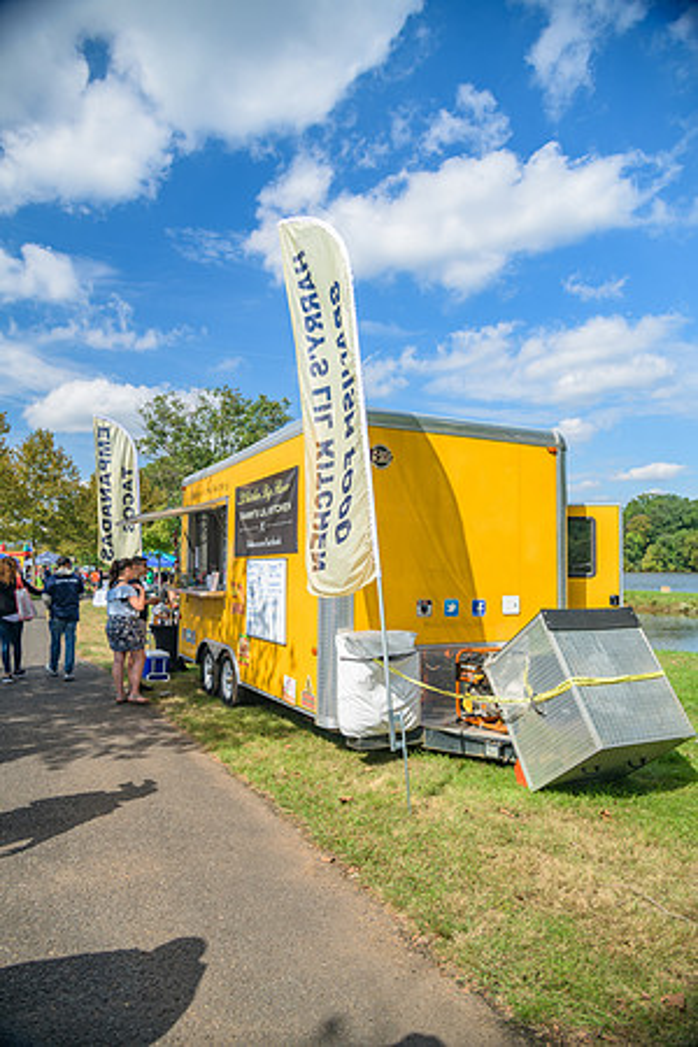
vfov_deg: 73.7
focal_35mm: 24
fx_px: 698
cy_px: 524
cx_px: 349
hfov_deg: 53.1
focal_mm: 24
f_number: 4
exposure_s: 1/250
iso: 64
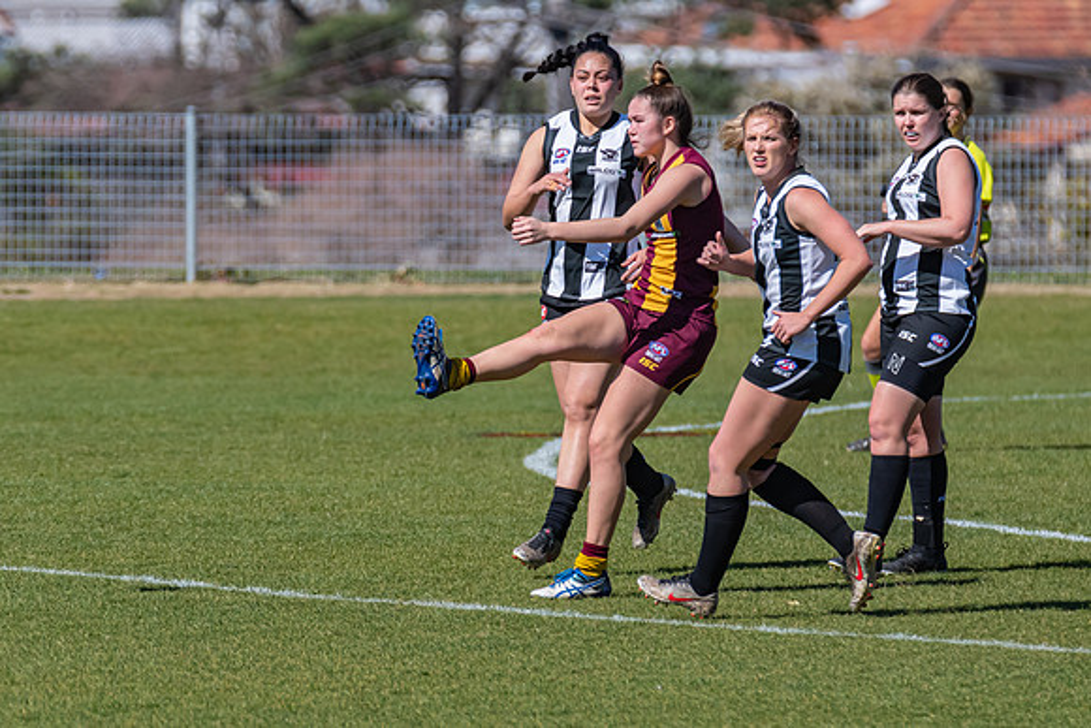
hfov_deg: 2.3
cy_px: 371
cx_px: 453
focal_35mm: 887
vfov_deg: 1.6
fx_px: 26899
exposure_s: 1/4000
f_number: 8
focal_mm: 450
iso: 800
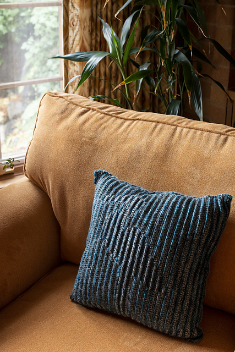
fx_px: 489
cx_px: 118
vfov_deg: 39.6
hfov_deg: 27.0
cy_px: 176
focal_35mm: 50
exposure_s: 1/5
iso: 320
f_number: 8
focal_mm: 50
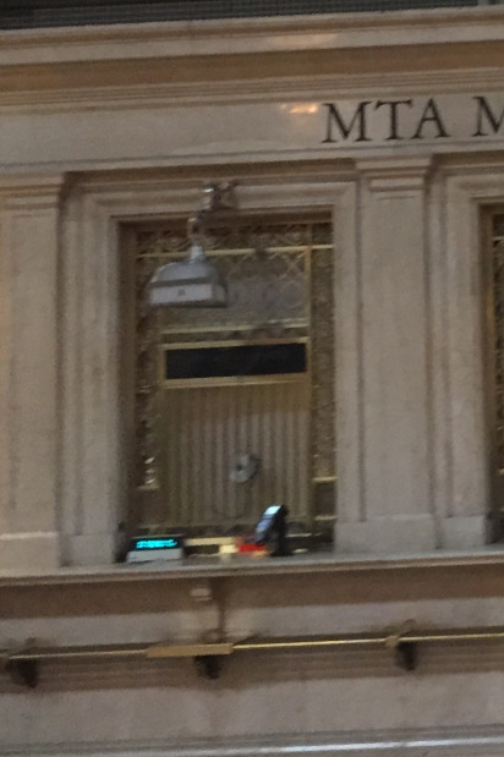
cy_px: 225
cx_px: 832
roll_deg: +2.2
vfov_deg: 25.8
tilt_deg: +7.2
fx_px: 1640
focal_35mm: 78
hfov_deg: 15.6
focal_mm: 4.15
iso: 250
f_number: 2.2
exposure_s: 1/20
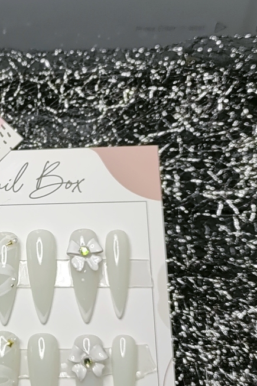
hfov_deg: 10.5
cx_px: -3
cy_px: 200
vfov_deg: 15.8
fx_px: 1393
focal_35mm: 130
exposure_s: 1/100
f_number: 1.89
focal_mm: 5.43
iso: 58
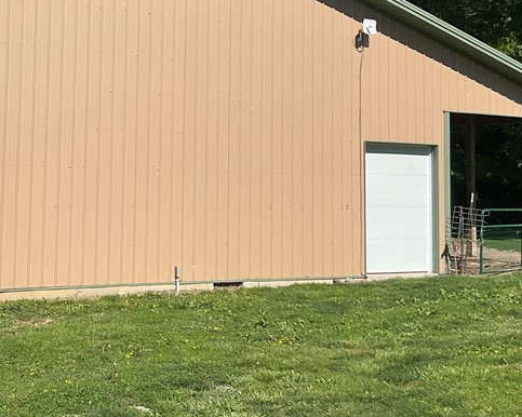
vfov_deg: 25.1
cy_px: 99
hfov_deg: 30.8
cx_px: 111
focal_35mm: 60
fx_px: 927
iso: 16
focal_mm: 3
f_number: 1.8
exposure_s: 1/2801
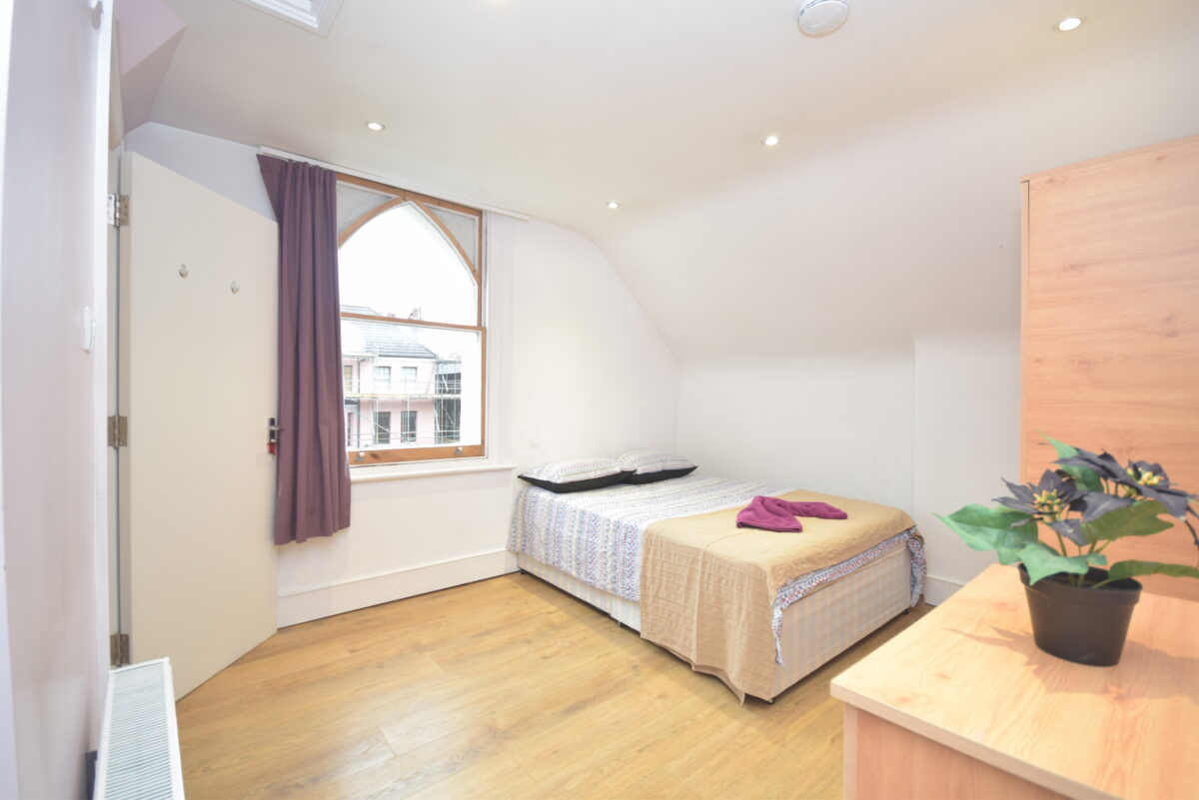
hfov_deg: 100.4
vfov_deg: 77.4
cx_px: 600
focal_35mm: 15
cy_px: 400
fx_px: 500
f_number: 4
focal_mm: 10
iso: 100
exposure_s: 1/8
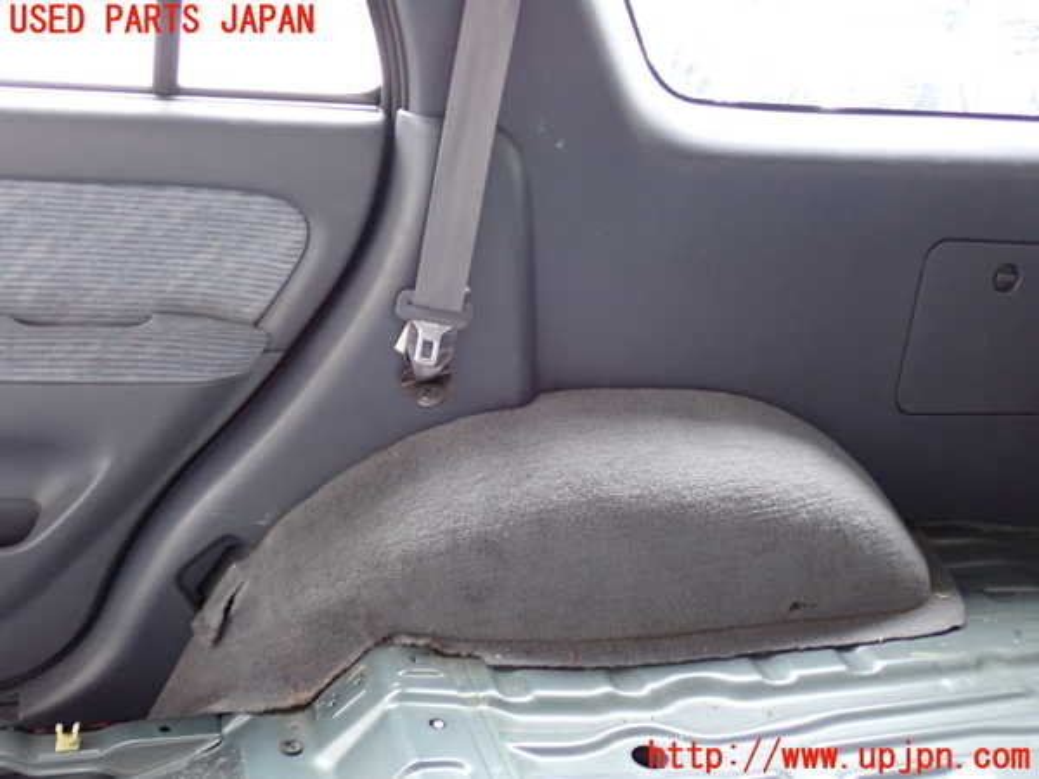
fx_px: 1231
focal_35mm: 41
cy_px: 390
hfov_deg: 45.8
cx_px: 520
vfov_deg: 35.1
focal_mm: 7.31
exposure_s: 1/20
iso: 800
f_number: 2.8
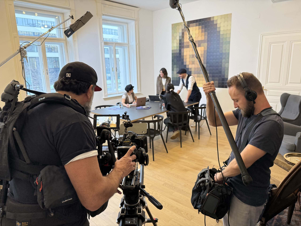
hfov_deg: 71.6
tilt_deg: -12.9
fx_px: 209
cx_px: 150
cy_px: 113
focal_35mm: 24
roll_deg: +1.2
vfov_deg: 56.8
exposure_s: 1/98
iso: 200
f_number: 1.78
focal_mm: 6.76
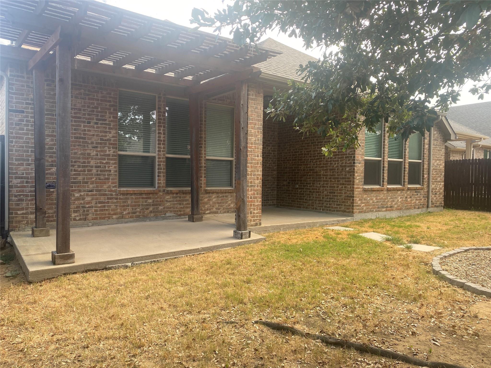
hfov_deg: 67.3
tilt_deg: -1.3
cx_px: 246
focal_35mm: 26
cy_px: 184
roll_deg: -0.3
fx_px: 369
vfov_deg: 53.1
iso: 32
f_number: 1.8
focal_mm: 4.25
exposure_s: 1/300
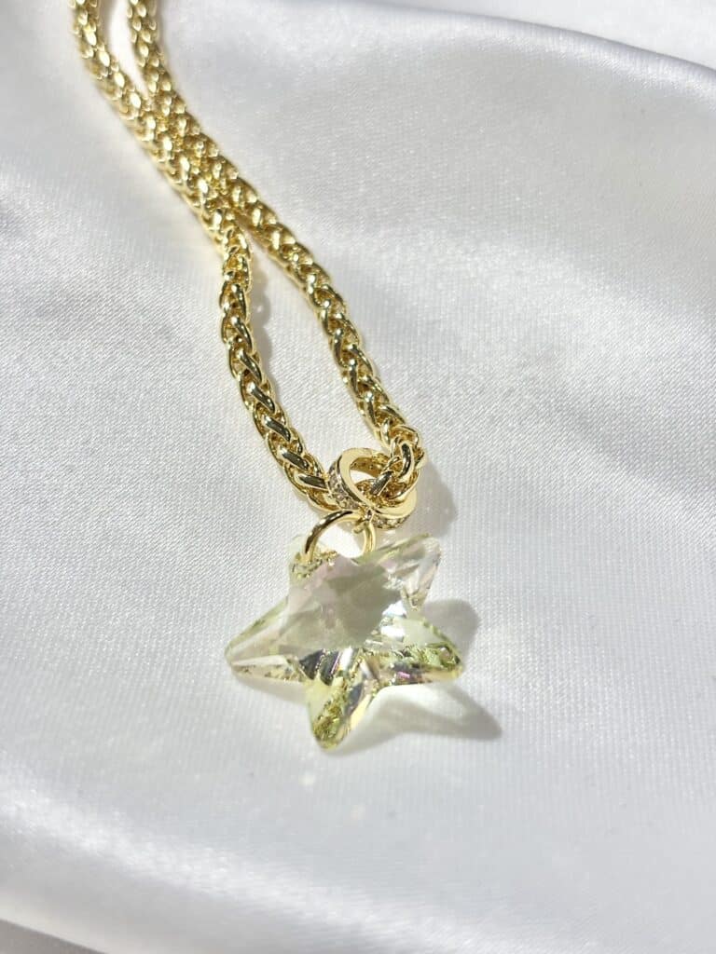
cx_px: 358
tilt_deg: -47.9
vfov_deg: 36.8
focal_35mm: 52
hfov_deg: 28.0
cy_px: 477
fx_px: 1434
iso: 32
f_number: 1.6
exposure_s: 1/320
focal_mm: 5.96
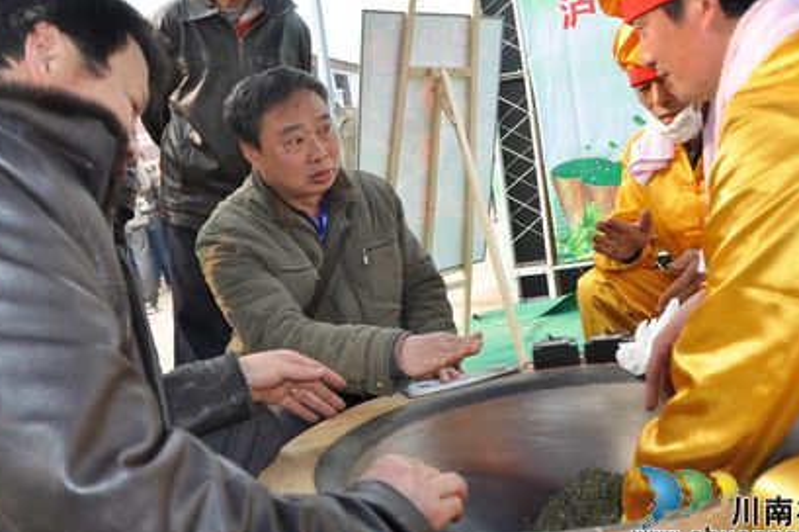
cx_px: 397
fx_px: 732
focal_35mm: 33
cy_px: 229
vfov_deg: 39.8
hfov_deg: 57.3
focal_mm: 18
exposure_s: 1/200
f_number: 4.5
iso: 200
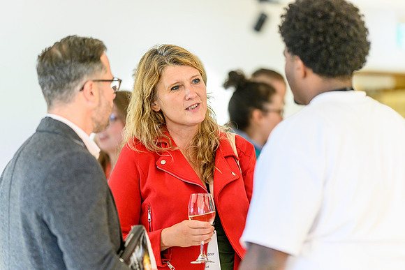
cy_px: 135
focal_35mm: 135
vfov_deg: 10.2
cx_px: 202
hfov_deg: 15.2
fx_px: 1521
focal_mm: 135
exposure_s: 1/200
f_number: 1.8
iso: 2200
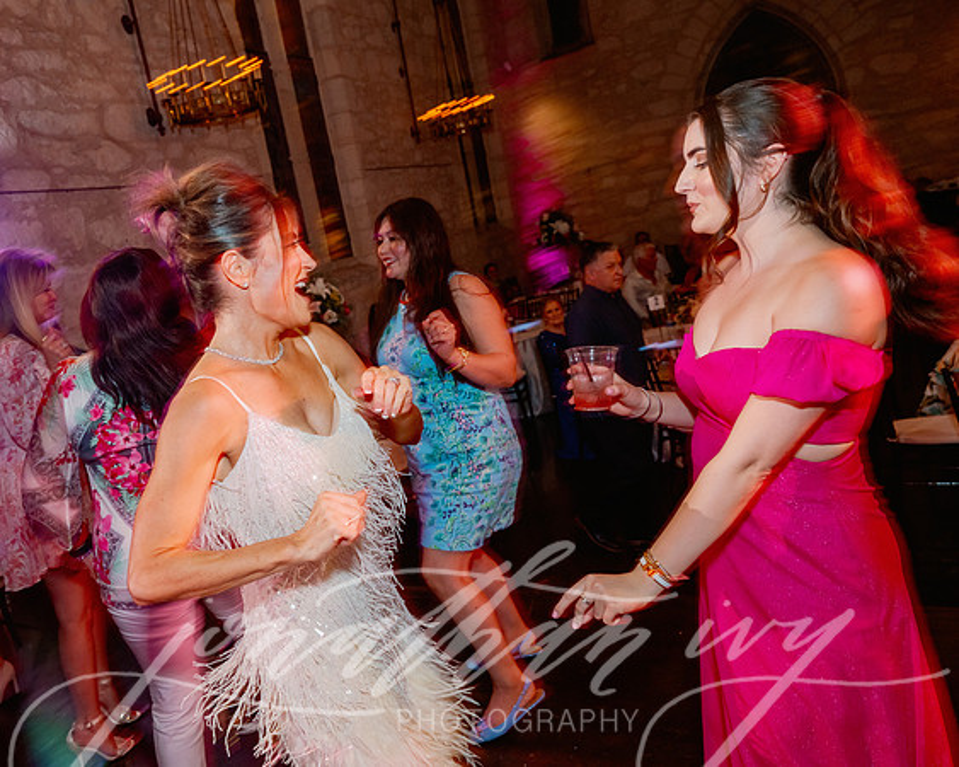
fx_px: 837
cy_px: 380
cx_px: 339
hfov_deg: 58.6
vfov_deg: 49.2
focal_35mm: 29
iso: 1000
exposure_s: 1/200
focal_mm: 24
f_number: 3.5
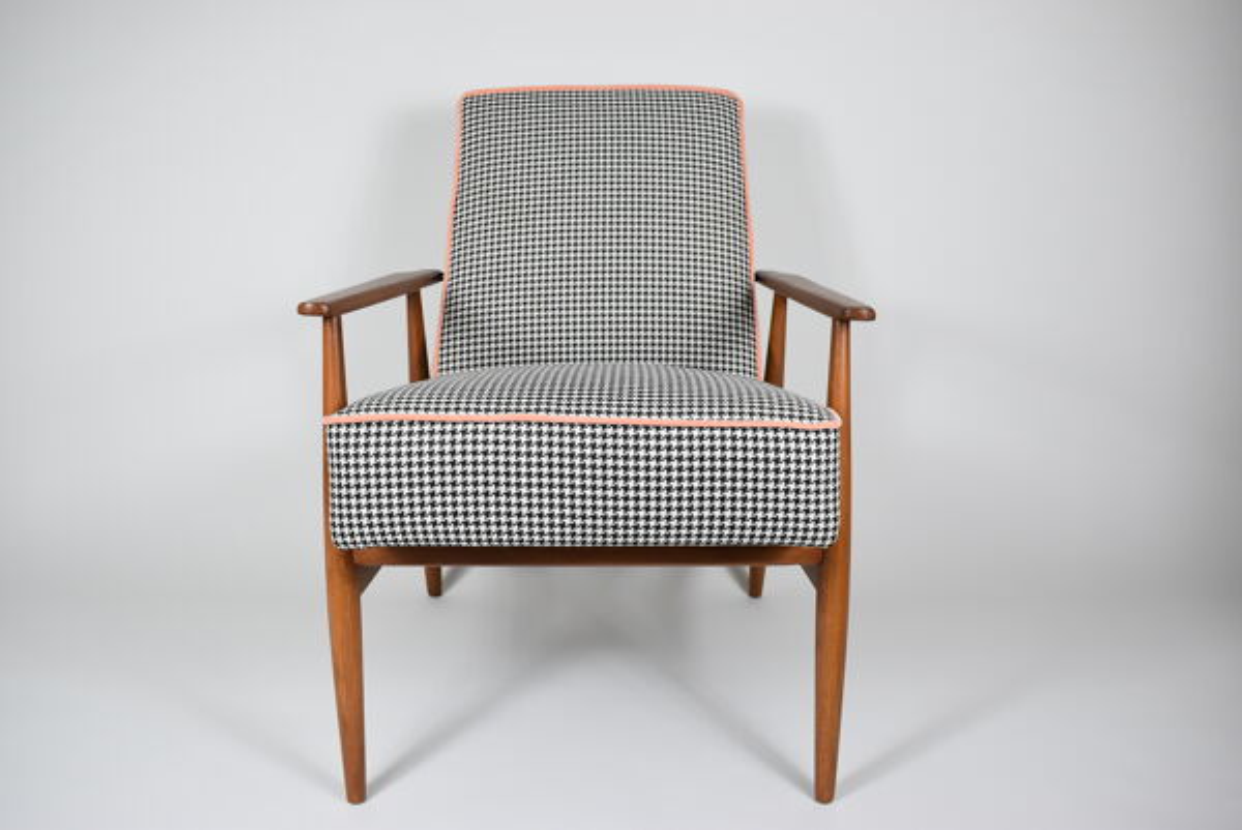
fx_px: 1036
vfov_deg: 43.7
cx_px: 621
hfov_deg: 61.9
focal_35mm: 30
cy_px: 415
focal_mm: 20
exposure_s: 1/125
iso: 800
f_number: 5.6
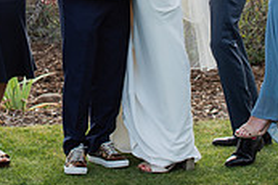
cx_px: 56
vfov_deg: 7.8
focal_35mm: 172
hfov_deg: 11.9
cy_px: -101
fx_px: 1327
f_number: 4
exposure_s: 1/640
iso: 160
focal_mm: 50
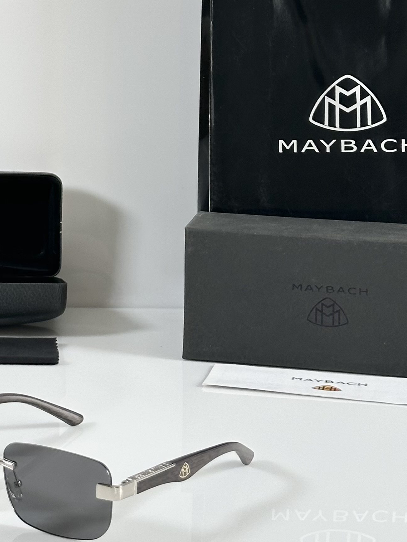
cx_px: 21
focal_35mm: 111
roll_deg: -1.2
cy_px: 65
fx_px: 1740
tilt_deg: -5.1
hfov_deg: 13.2
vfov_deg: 17.5
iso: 80
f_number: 1.78
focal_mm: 6.86
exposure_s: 1/121
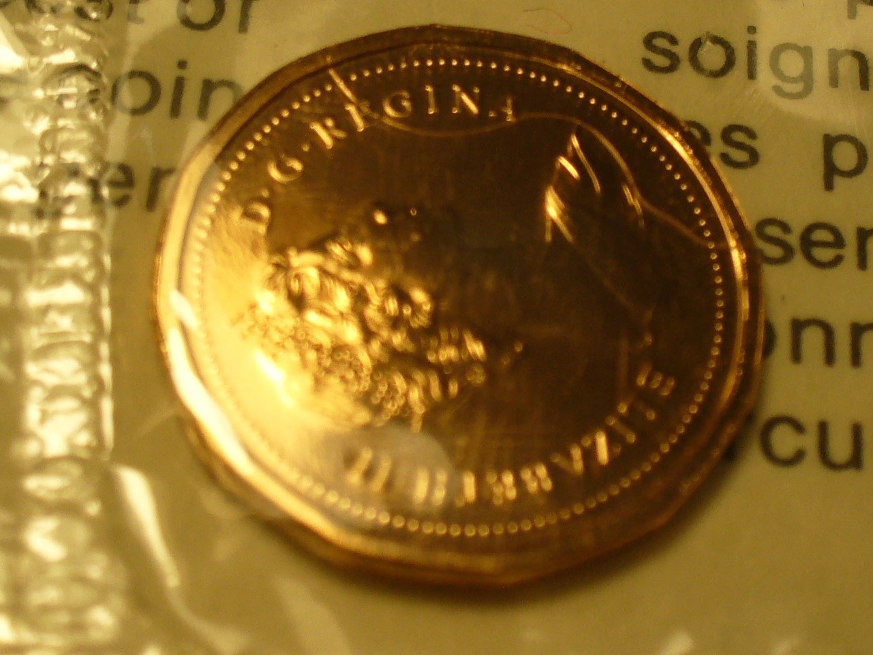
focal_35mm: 37
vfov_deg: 38.7
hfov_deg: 50.1
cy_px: 328
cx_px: 436
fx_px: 933
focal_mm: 6.1
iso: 80
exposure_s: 1/320
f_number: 2.8
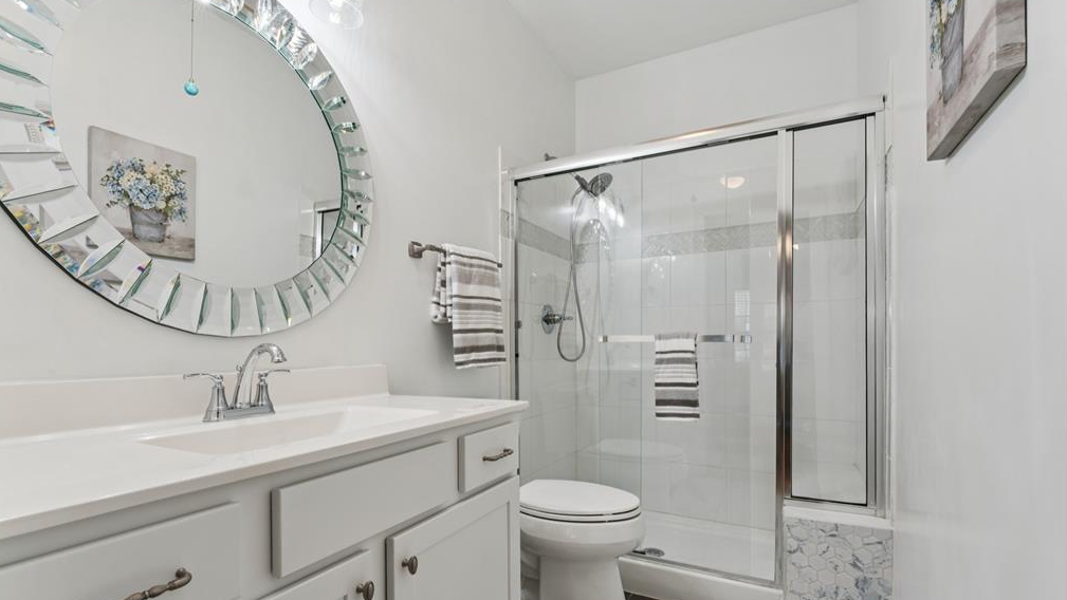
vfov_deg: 63.3
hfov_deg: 95.6
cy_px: 349
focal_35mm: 17
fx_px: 484
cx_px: 530
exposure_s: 1/5
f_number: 13
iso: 200
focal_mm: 16.1
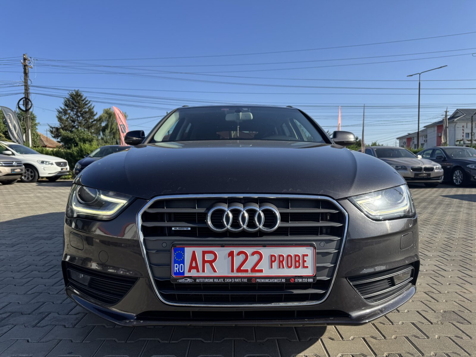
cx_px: 238
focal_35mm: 24
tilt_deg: -2.9
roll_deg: +0.4
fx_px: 330
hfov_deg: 71.6
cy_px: 178
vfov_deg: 56.8
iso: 80
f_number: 1.78
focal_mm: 6.76
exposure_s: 1/2833
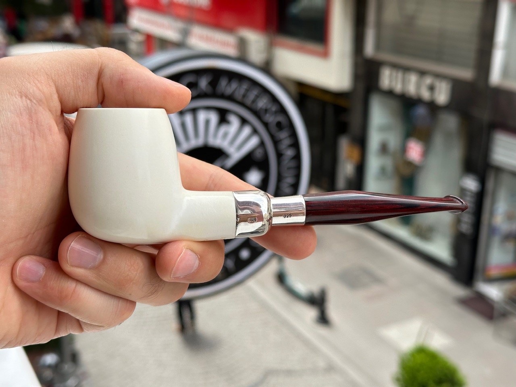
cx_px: 258
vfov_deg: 30.3
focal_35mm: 48
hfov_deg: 39.7
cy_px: 194
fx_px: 716
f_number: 1.78
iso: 64
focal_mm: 6.86
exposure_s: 1/1085
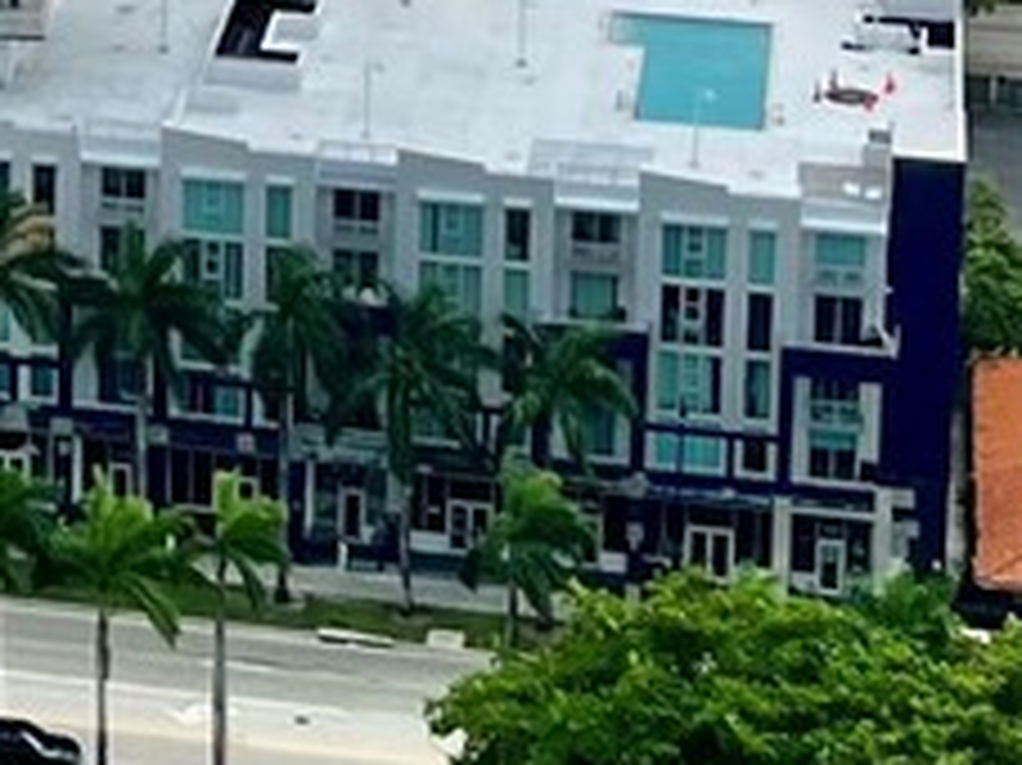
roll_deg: +0.5
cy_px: -774
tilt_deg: -11.0
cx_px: -576
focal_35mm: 183
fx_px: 5400
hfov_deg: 10.4
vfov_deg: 7.8
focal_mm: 5.1
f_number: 1.6
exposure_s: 1/5319
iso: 50
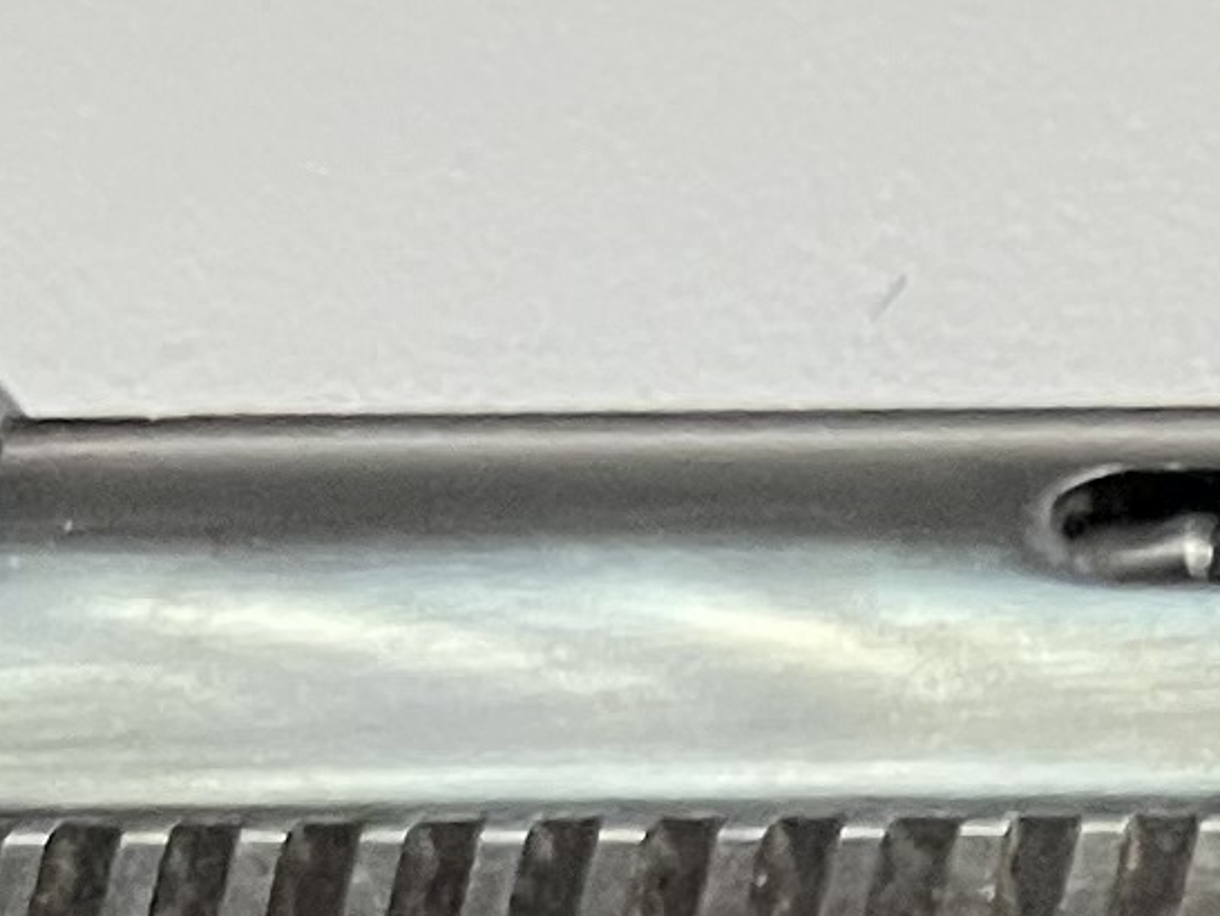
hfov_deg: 9.7
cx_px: 2237
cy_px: 3197
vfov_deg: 6.7
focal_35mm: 192
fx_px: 6770
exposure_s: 1/50
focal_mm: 5.1
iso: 320
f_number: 1.6
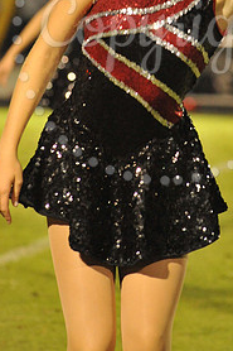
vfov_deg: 4.9
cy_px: 30
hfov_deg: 3.3
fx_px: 4063
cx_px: 165
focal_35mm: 418
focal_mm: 200
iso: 6400
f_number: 5.6
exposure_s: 1/200
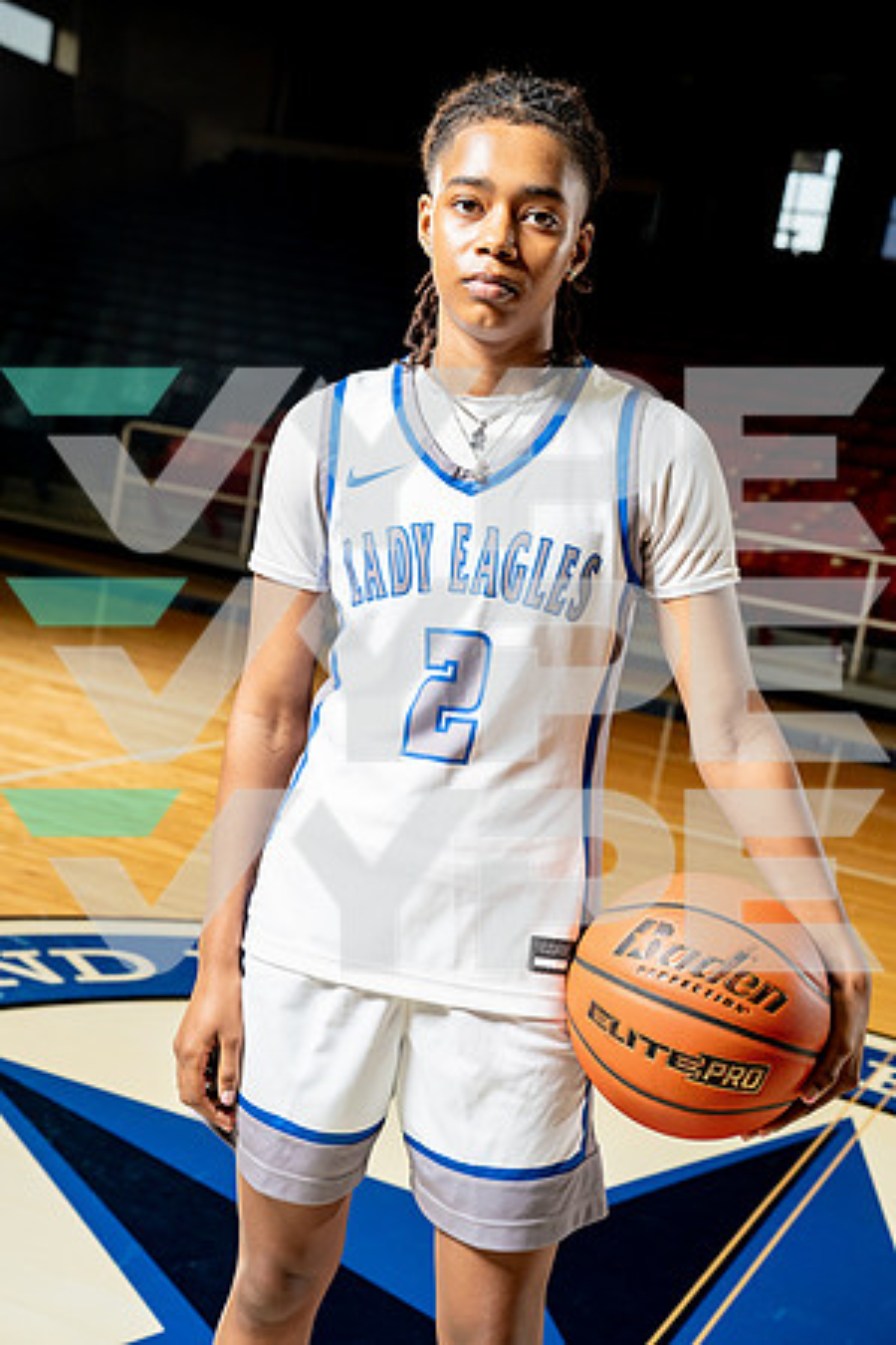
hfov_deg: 27.0
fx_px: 1867
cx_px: 448
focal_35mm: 50
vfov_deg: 39.6
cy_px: 672
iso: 640
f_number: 5.6
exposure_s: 1/250
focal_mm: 50
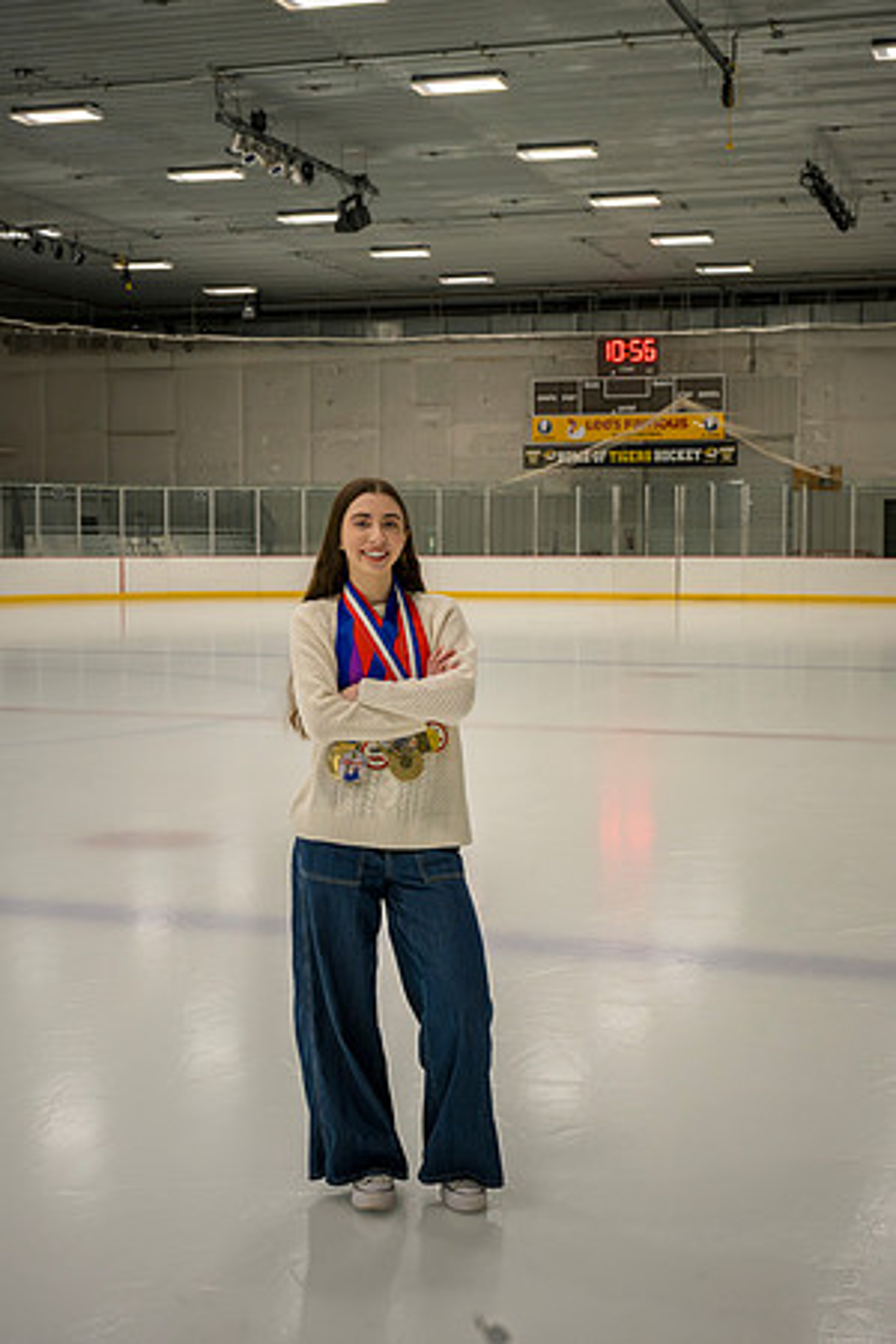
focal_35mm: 48
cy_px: 672
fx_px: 1792
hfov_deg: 28.1
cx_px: 448
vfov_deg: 41.1
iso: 1600
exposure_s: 1/250
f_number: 8
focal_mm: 48
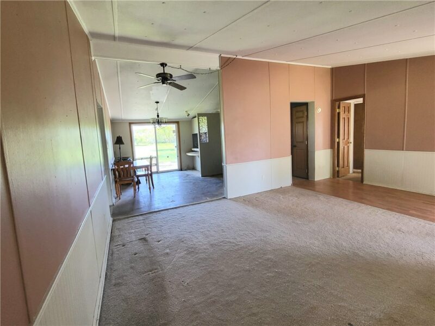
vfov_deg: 89.9
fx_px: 163
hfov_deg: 106.2
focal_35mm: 13
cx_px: 218
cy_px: 163
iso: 250
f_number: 2.2
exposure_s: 1/60.2
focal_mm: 1.74
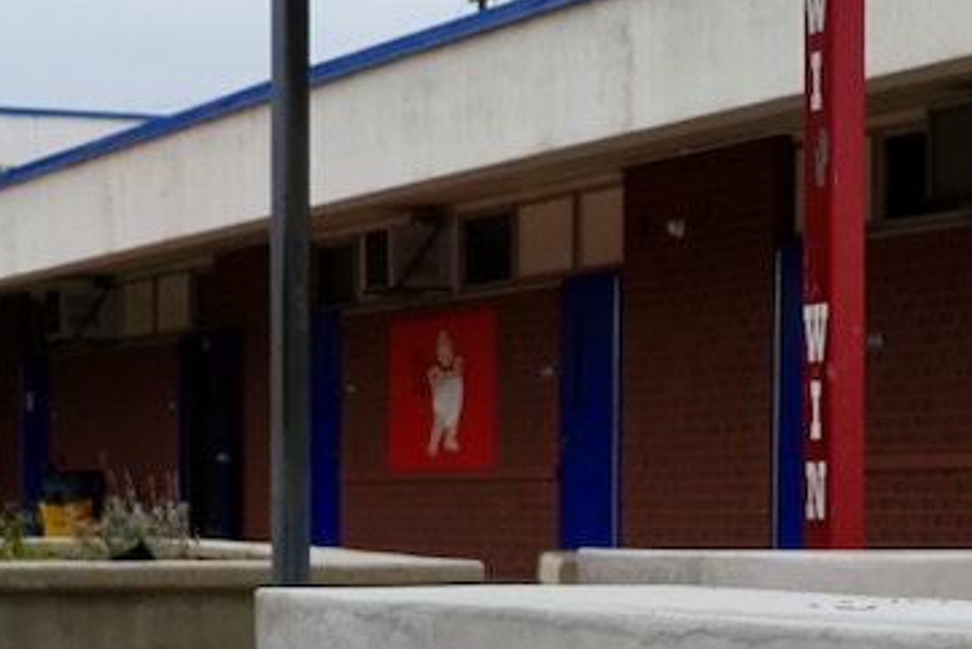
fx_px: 3835
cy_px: 708
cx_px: 910
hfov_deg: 14.3
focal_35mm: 142
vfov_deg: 9.6
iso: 100
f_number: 4
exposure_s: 1/200
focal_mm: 14.99
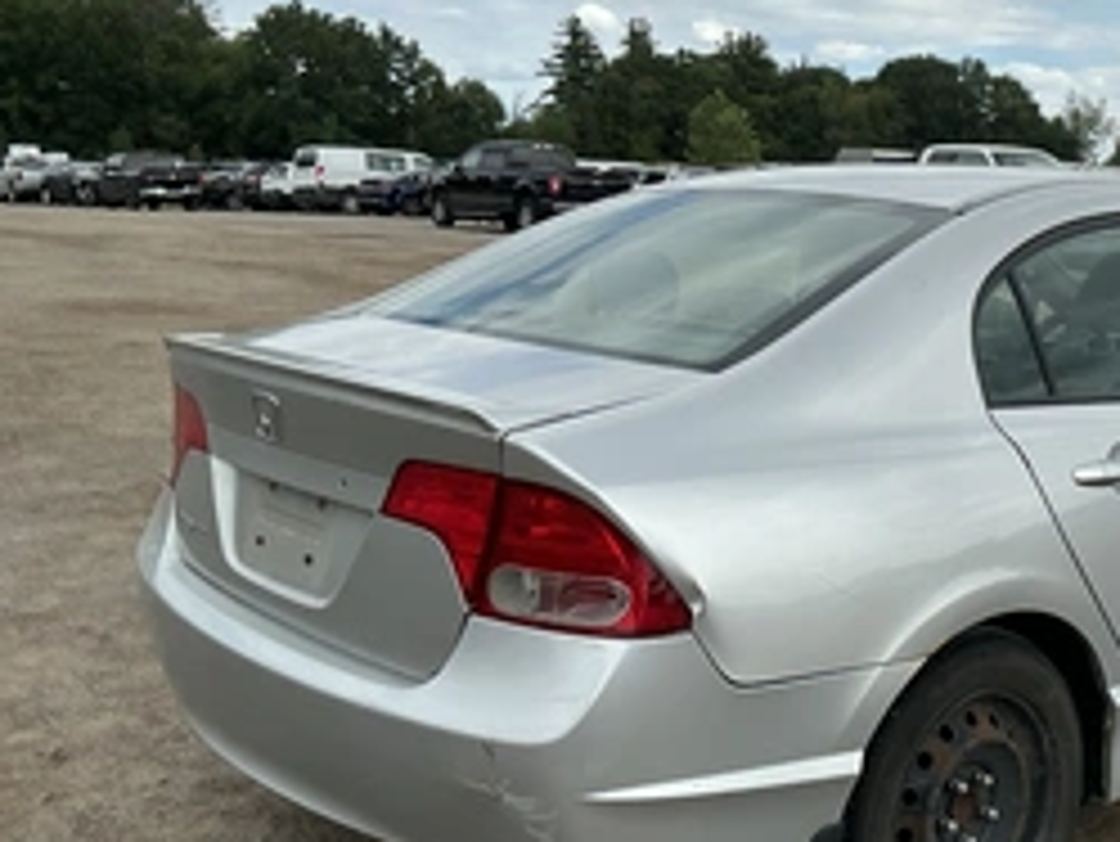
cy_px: 464
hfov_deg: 40.4
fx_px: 1457
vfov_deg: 32.2
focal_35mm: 45
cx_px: 891
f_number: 1.8
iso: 25
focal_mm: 3
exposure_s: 1/1730
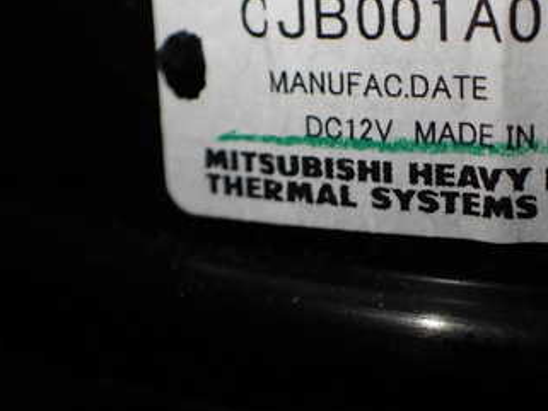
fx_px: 887
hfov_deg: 33.4
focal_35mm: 56
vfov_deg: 25.9
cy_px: 121
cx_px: 434
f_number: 2.3
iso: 100
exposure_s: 1/160
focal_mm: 5.4
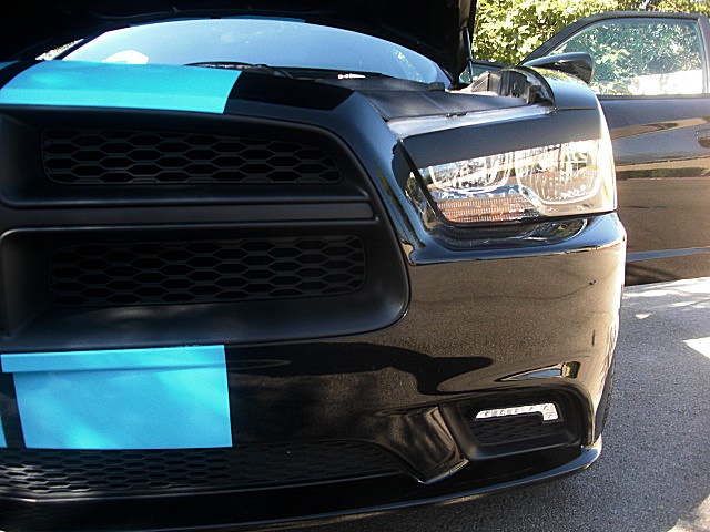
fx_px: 738
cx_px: 355
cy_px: 266
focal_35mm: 36
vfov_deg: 39.7
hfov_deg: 51.4
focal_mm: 6.3
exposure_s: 1/60
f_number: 2.8
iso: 50
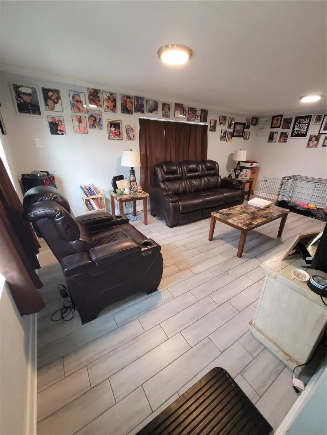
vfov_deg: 106.2
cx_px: 164
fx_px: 164
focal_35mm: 13
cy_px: 218
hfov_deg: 89.9
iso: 320
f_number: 2.2
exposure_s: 1/40
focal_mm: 2.2
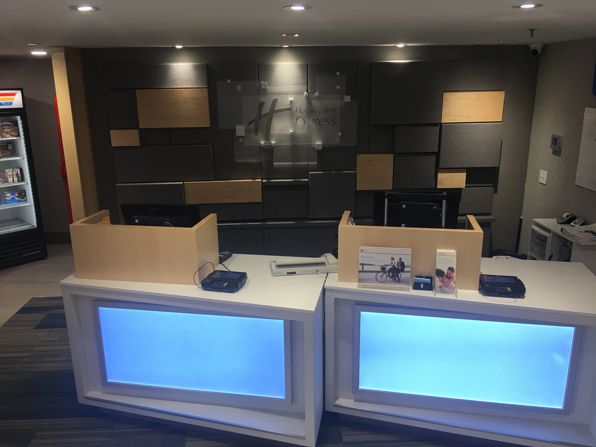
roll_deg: +1.2
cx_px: 298
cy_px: 224
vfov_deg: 48.2
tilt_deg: -14.8
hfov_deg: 61.7
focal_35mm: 29
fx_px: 499
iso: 25
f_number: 2.2
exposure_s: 1/30
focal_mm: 4.15
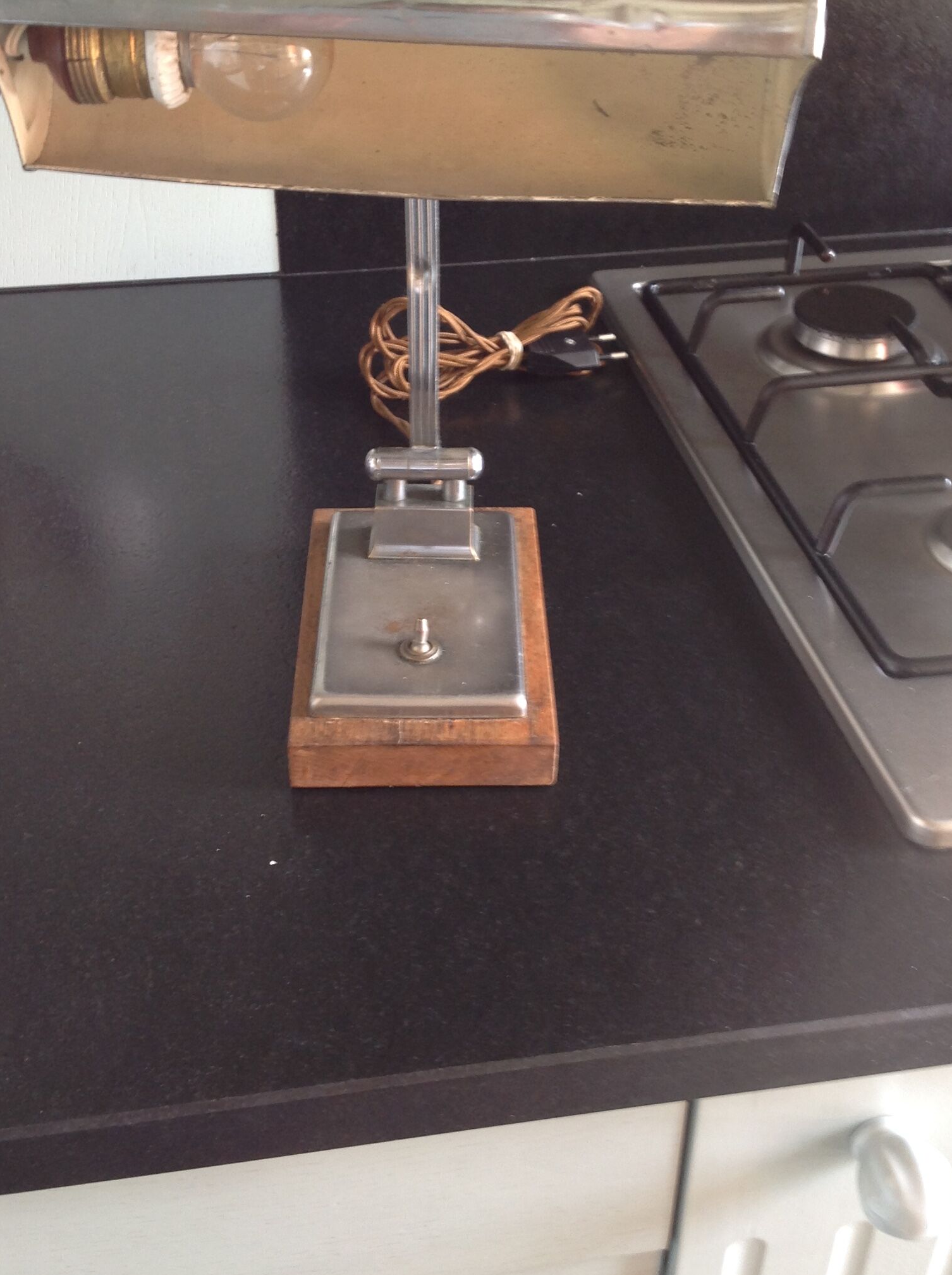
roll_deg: +1.3
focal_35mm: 45
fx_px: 1654
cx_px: 439
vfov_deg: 42.1
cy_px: 586
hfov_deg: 32.1
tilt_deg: -33.6
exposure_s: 1/15
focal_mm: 4.28
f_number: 2.4
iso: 64
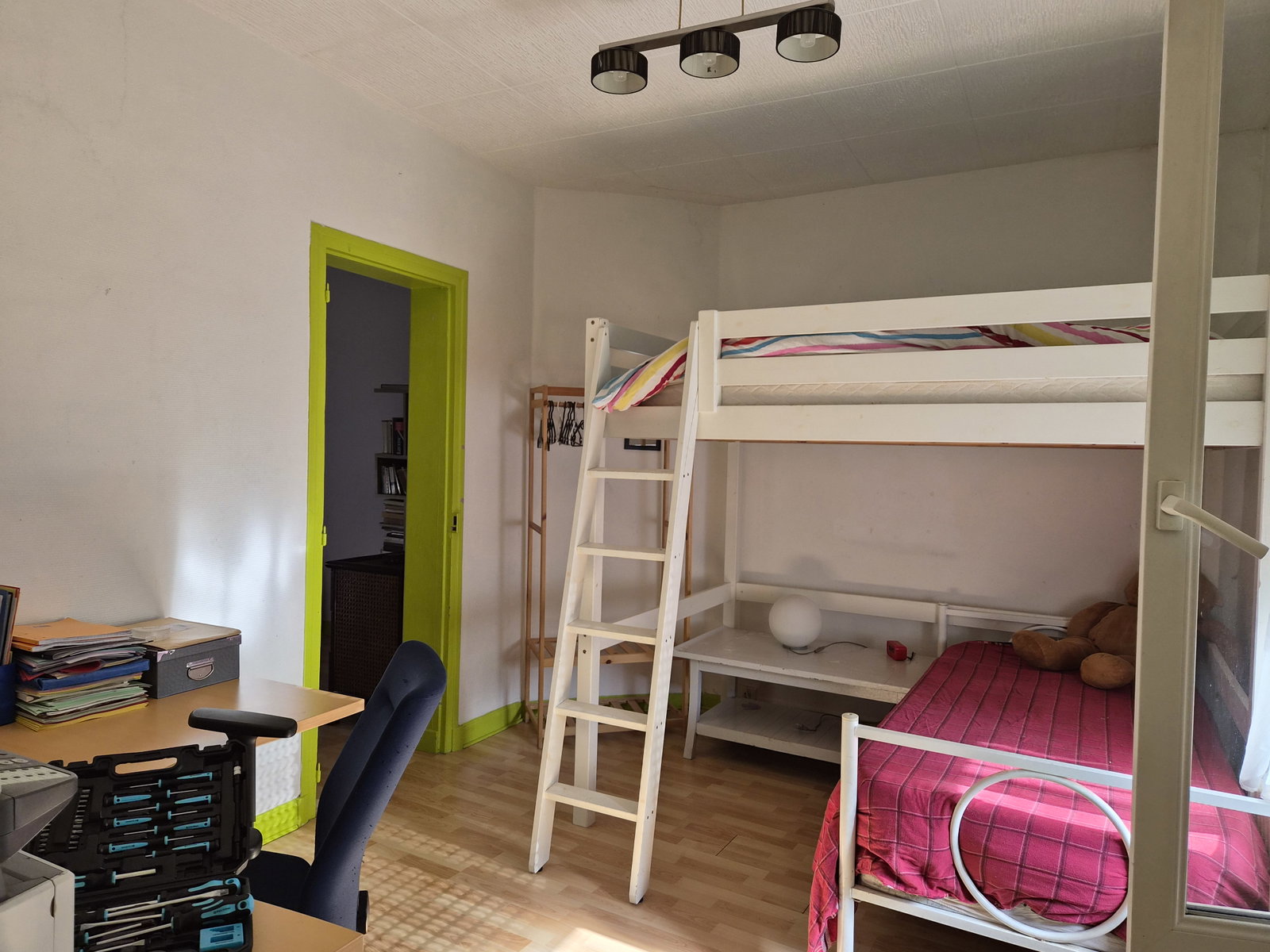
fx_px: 844
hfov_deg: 73.9
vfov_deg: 58.9
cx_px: 635
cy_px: 476
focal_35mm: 23
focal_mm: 5.4
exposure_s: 1/180
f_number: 1.8
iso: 125
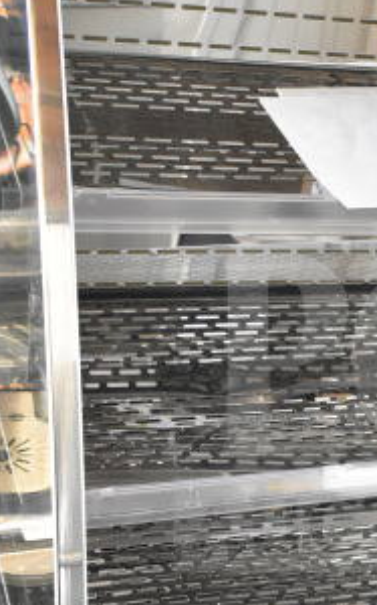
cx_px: 399
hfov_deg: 15.2
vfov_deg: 24.5
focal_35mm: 84
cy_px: 411
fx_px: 1384
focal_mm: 18
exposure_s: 1/50
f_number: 3.5
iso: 1600
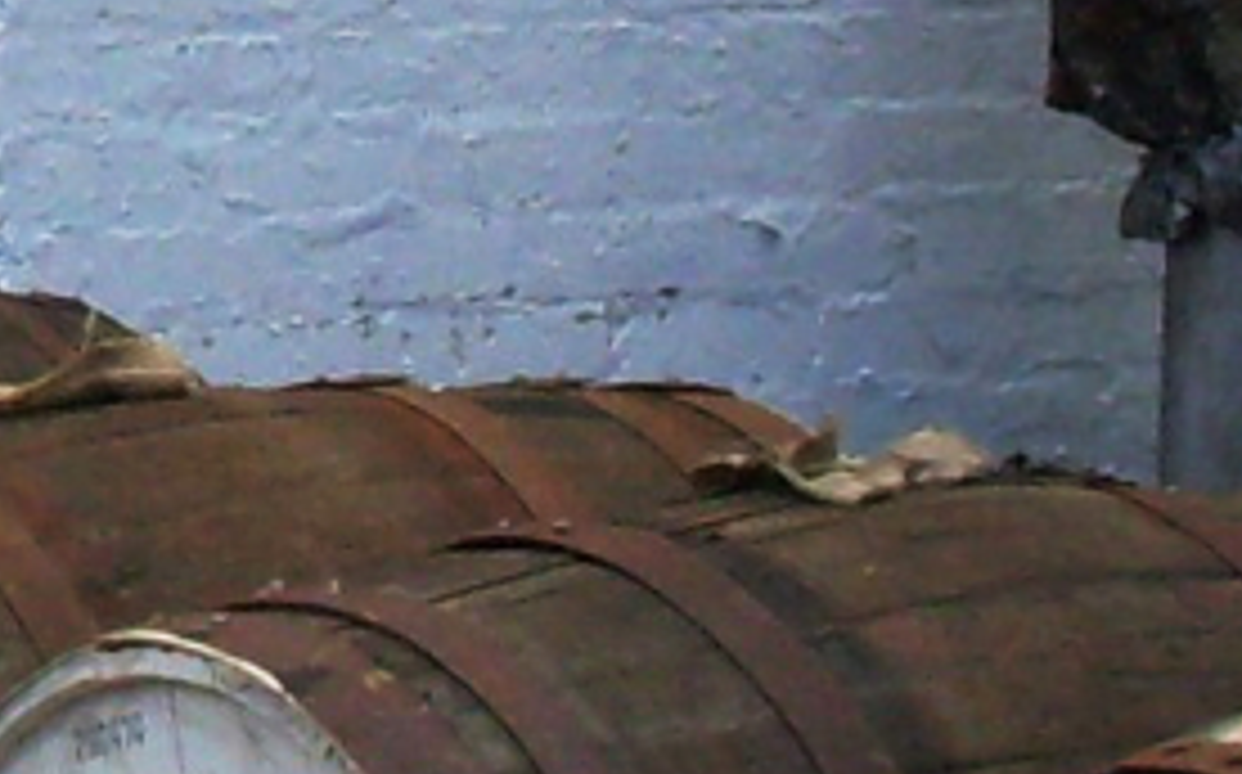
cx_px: -1832
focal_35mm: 299
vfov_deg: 4.4
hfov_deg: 6.6
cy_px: -256
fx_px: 10112
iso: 80
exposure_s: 1/90
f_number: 8.4
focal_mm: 6.3
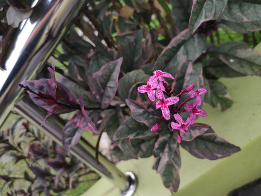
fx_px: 219
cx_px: 125
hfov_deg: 61.6
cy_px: 95
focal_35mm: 29
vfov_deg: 48.2
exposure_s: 1/129
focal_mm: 4.75
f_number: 1.75
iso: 100
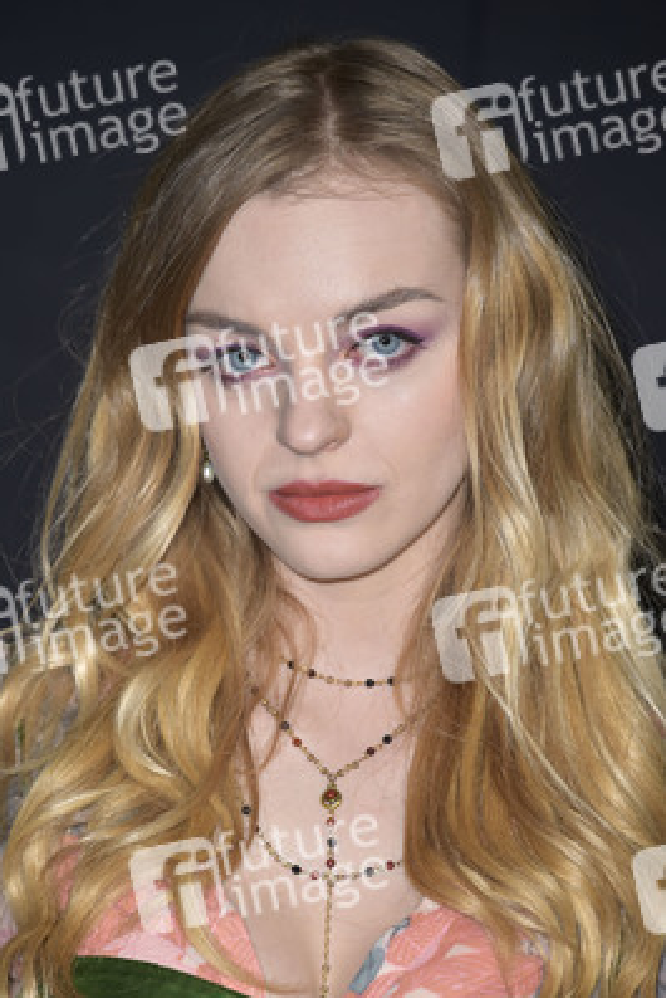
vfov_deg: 8.2
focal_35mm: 252
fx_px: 6986
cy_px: 498
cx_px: 333
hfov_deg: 5.5
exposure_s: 1/250
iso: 320
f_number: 6.3
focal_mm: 250
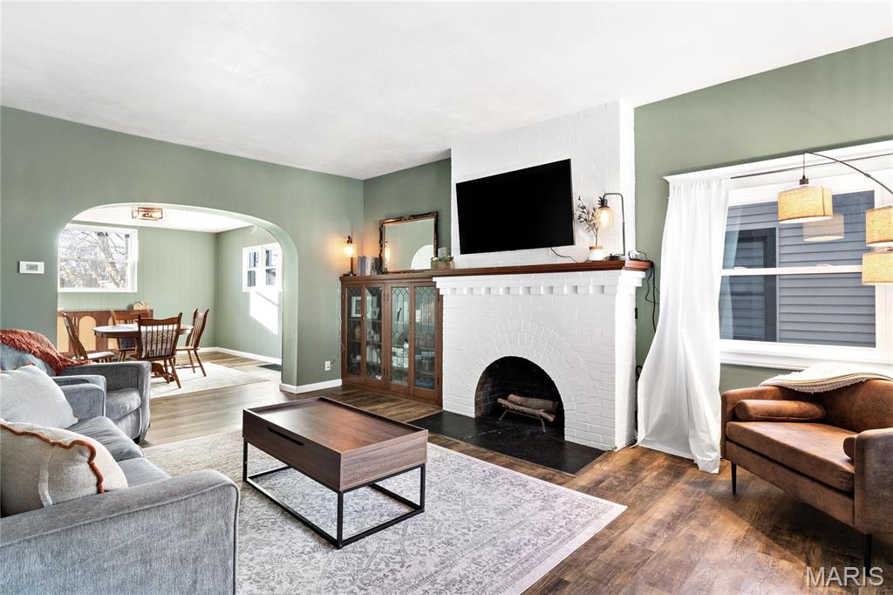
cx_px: 446
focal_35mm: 18
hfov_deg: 90.0
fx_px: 446
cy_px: 298
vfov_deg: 67.3
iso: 400
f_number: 8
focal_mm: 9
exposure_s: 1/1.25
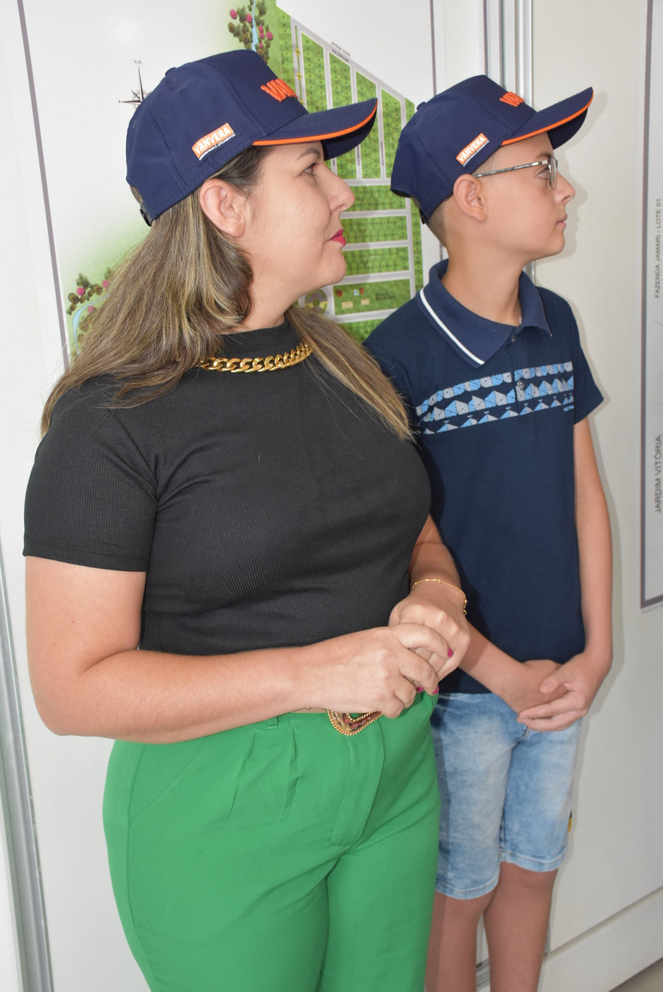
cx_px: 332
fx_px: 1117
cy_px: 496
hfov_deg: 33.1
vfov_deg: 47.9
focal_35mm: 40
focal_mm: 27
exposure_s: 1/125
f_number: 5.6
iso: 1600
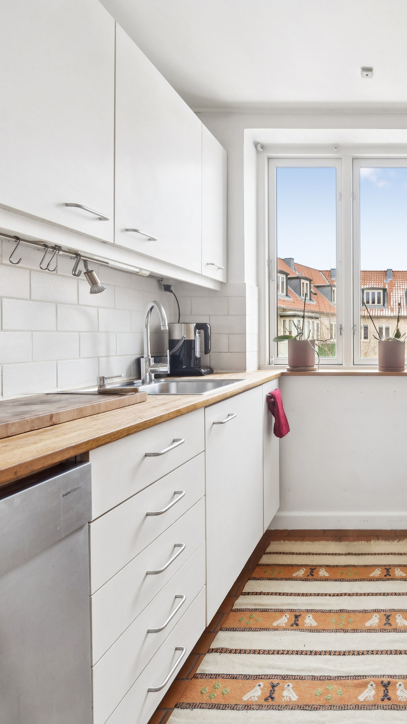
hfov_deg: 53.5
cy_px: 360
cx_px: 339
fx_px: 365
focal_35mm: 19
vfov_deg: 89.6
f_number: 5.6
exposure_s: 1/4
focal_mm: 12
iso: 160
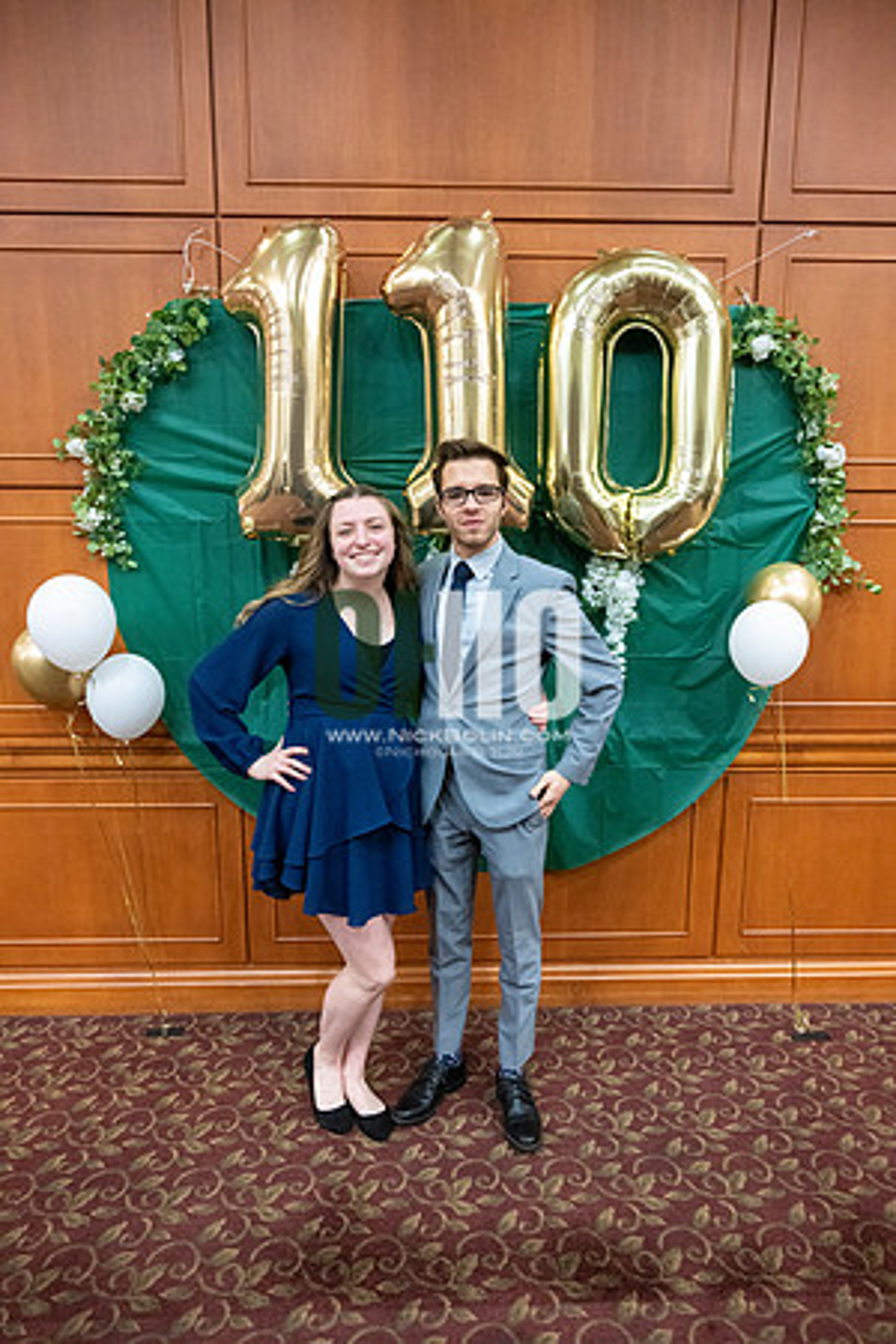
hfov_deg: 53.1
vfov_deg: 73.7
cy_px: 672
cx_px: 448
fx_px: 896
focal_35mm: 24
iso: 6400
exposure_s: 1/125
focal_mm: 24
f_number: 4
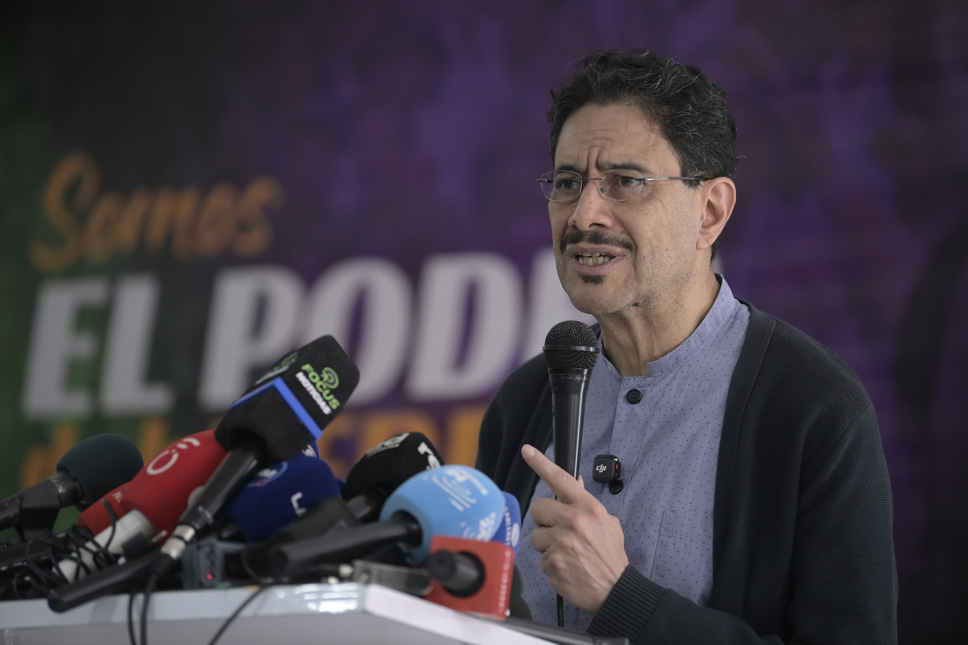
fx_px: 4571
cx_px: 484
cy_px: 322
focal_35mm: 170
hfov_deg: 12.1
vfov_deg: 8.1
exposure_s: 1/320
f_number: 2.8
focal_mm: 170
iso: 3200
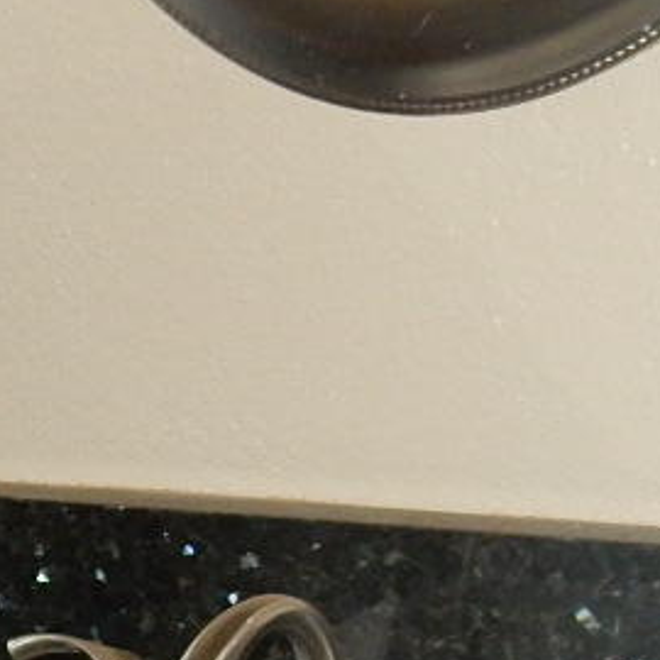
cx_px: -301
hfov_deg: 12.7
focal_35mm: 131
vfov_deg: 12.5
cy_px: 1085
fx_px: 2826
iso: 200
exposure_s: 1/30
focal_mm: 4.5
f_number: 3.7
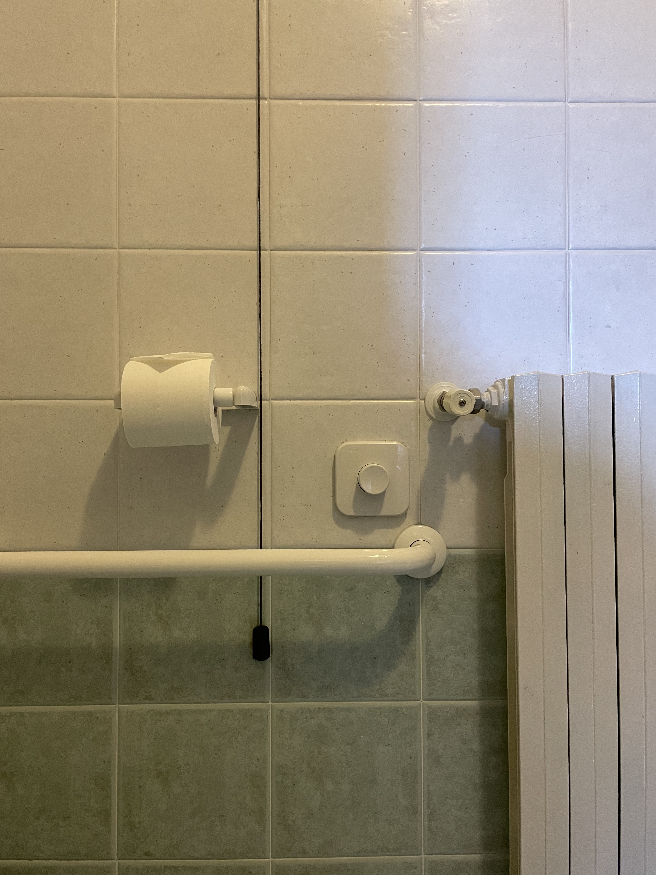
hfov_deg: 51.4
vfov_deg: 65.3
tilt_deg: +0.8
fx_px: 682
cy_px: 443
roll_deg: -0.4
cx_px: 324
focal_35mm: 27
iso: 320
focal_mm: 4.2
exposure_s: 1/50
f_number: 1.6
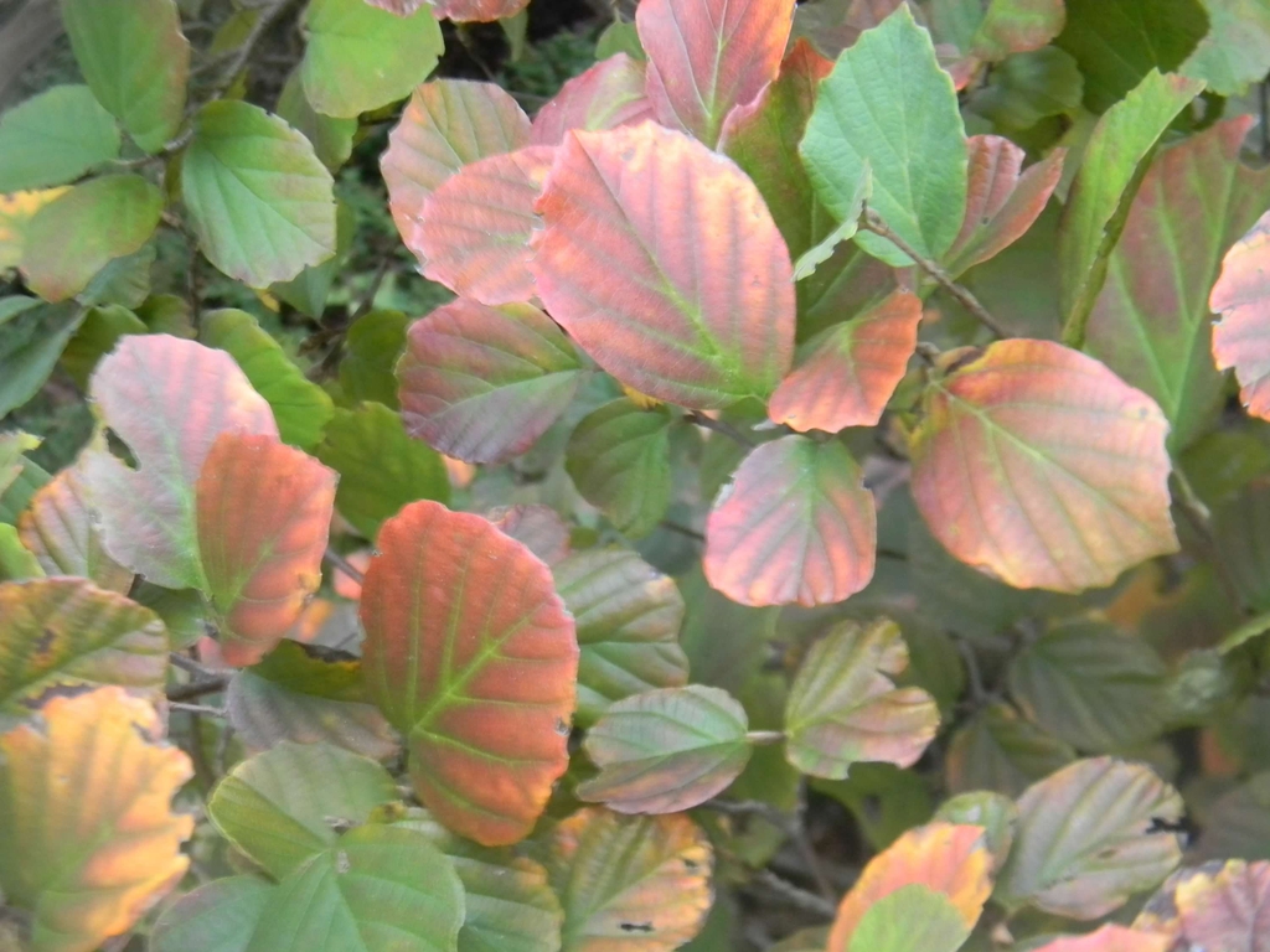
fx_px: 1541
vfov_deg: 34.3
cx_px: 635
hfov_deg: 44.8
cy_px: 476
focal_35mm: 42
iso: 400
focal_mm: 10.1
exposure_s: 1/8.9
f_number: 4.1
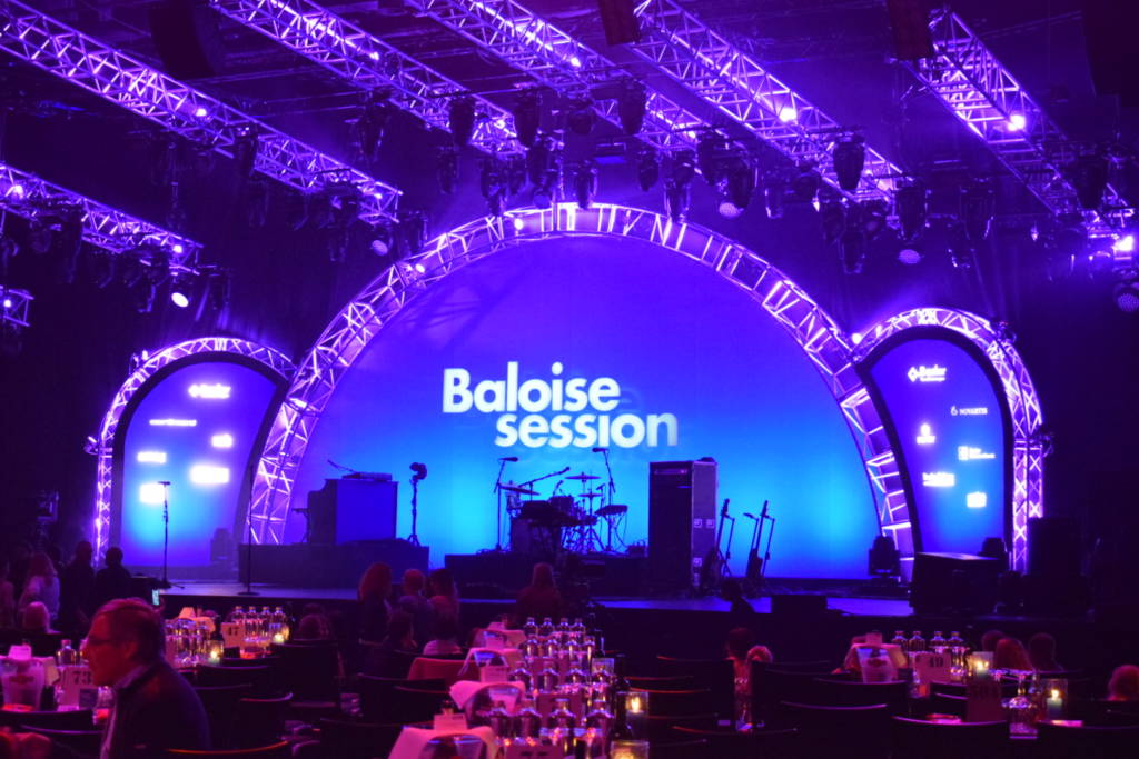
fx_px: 2183
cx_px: 570
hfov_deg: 29.2
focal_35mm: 69
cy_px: 380
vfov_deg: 19.7
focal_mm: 46
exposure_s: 1/60
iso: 6400
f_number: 5.3
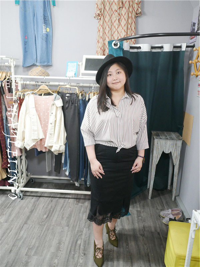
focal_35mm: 30
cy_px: 134
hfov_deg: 46.8
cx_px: 100
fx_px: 231
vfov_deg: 60.0
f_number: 1.7
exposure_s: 1/60
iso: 1250
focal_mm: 15
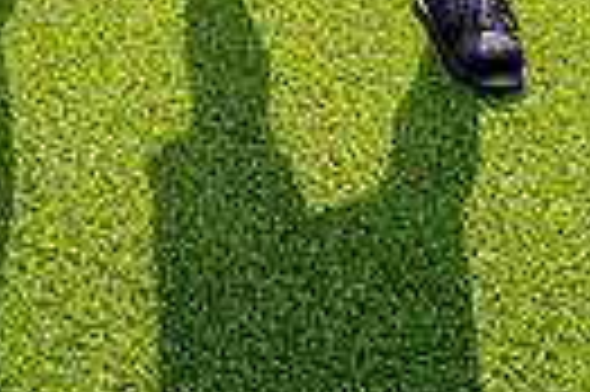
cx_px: -68
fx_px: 1686
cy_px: -550
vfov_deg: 11.1
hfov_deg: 19.0
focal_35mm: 103
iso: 320
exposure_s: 1/250
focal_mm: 30
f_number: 11
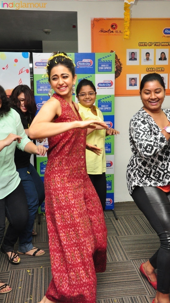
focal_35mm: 40
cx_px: 90
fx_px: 317
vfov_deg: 51.0
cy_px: 152
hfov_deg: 30.0
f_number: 6.3
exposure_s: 1/125
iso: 1250
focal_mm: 25
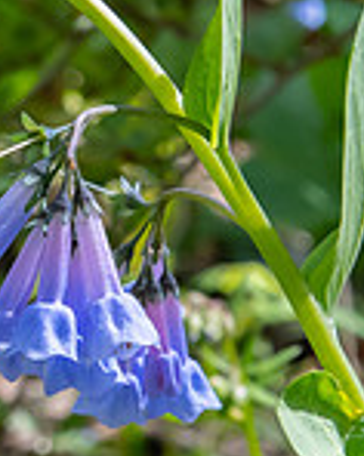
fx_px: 4386
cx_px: 22
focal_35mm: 325
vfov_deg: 6.0
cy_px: 238
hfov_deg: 4.7
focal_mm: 70
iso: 1000
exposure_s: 1/200
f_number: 16
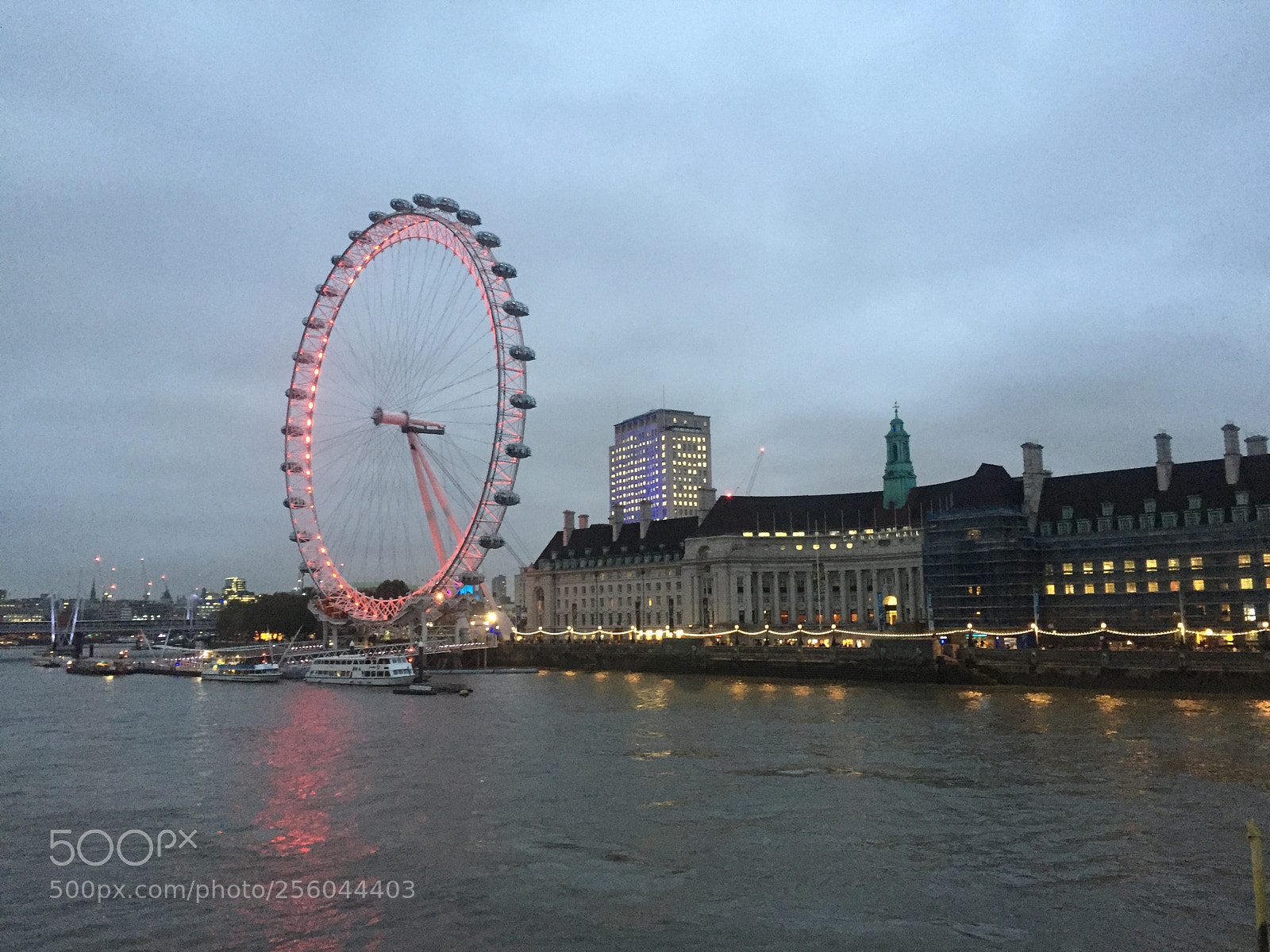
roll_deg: +0.5
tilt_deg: +8.4
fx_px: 1064
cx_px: 635
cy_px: 476
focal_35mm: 29
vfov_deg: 48.2
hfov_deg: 61.7
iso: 250
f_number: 2.2
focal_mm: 4.15
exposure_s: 1/17
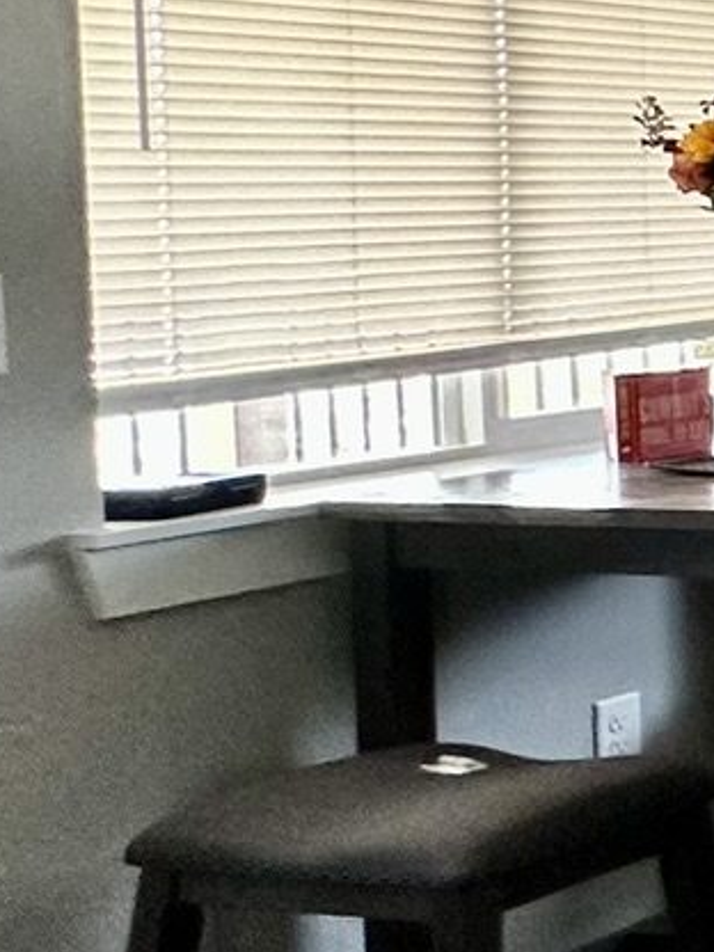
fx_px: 1898
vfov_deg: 27.8
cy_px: 256
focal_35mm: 69
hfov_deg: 11.6
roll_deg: +0.4
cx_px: 2128
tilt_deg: -2.0
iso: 250
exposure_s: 1/120
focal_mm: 2.22
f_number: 2.2
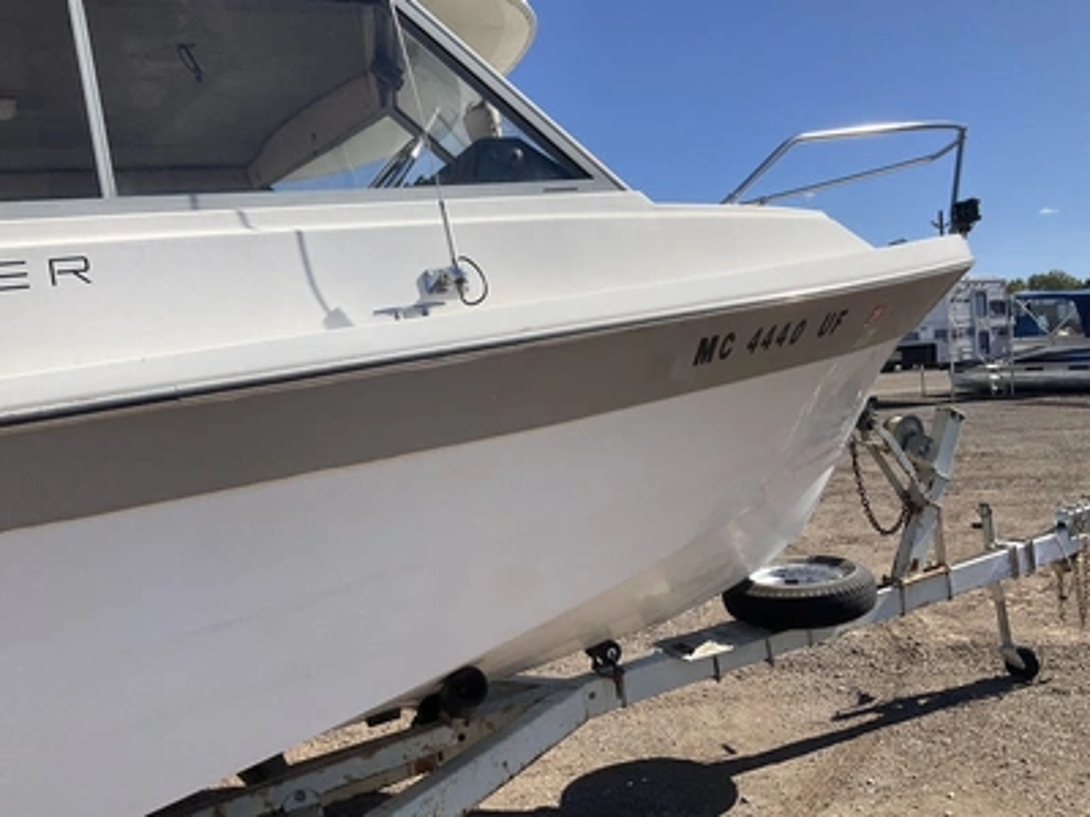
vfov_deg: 48.2
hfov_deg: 61.7
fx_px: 913
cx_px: 545
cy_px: 408
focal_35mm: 29
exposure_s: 1/2320
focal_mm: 3
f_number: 1.8
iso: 25
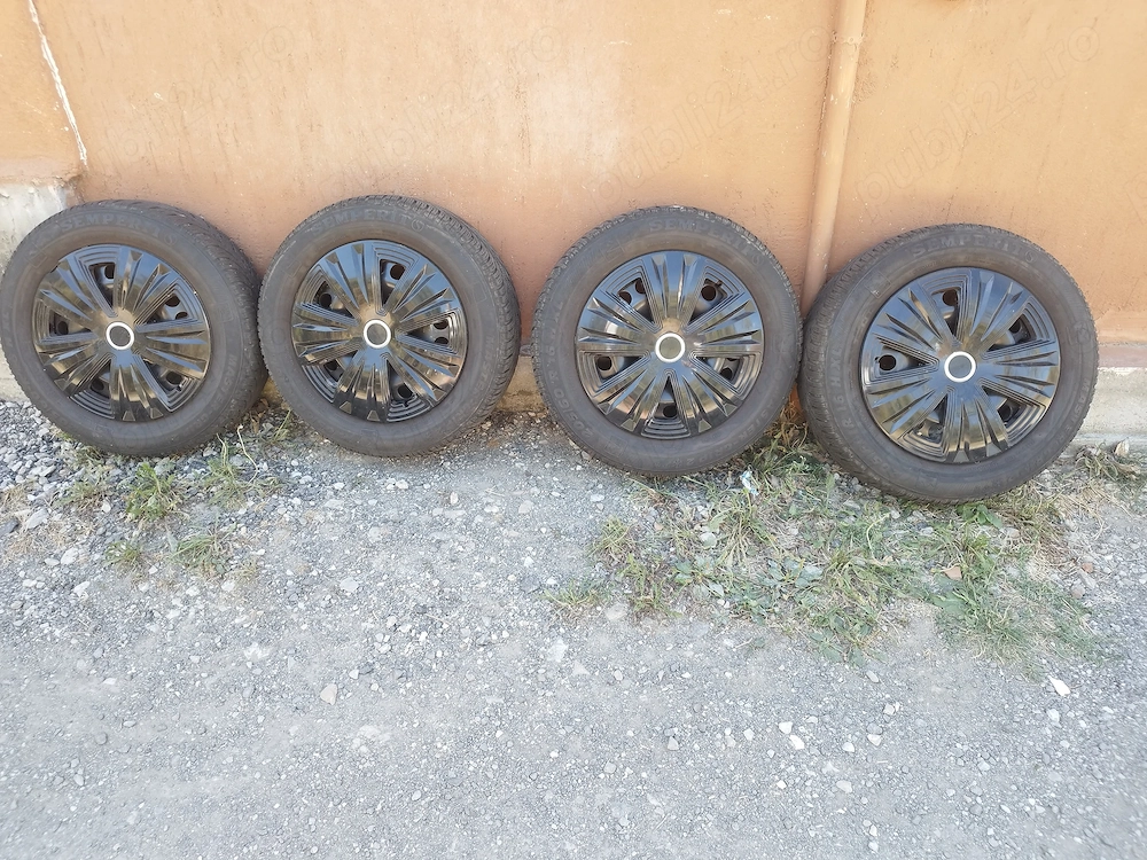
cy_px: 430
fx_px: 795
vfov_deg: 56.8
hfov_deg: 71.6
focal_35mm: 24
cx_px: 574
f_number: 1.89
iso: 120
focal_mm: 5.89
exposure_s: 1/50
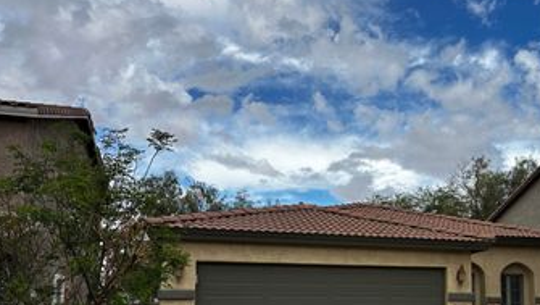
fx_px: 559
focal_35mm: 39
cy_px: 256
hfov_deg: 49.8
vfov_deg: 29.6
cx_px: 395
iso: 80
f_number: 1.78
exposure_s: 1/4762
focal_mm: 6.86
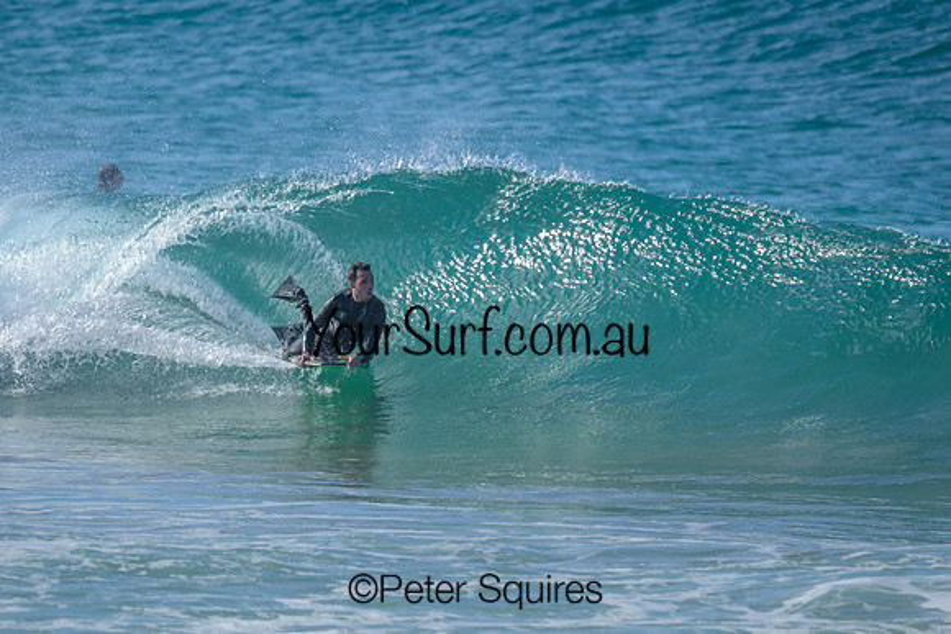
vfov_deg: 1.3
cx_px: 516
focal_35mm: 1099
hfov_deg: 1.9
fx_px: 29028
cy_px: 320
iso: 320
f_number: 6.3
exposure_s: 1/2000
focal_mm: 800
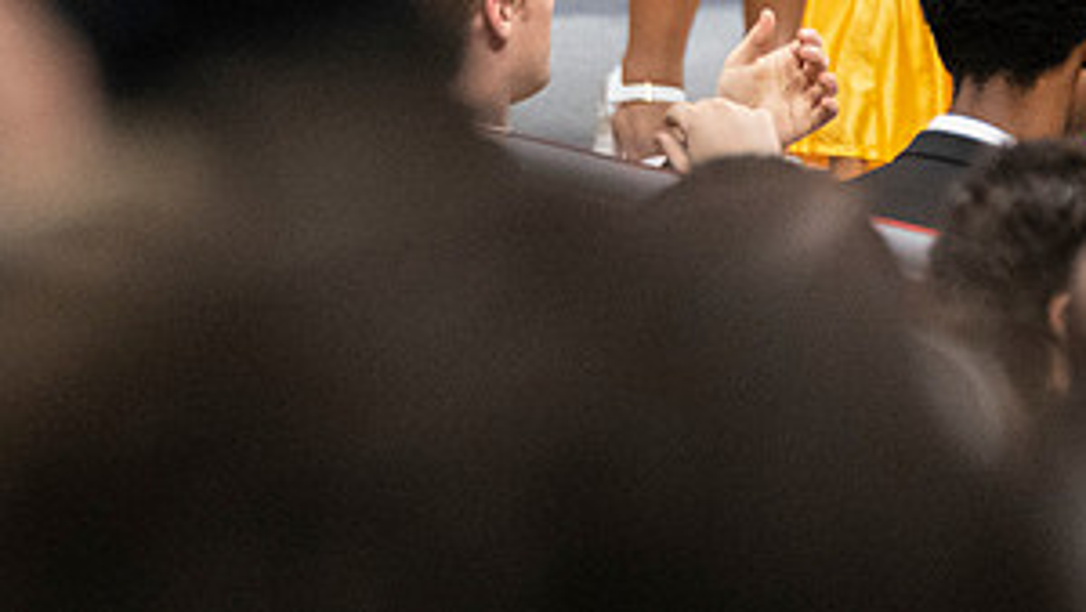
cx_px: 1142
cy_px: -74
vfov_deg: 1.5
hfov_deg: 2.6
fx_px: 23621
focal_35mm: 820
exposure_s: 1/200
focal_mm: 200
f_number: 4
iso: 2000
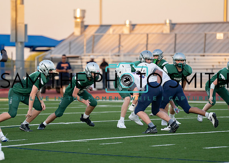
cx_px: 83
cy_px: 88
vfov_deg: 5.6
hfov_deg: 7.8
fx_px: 1675
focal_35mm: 258
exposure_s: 1/2000
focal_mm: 200
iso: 800
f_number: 2.8
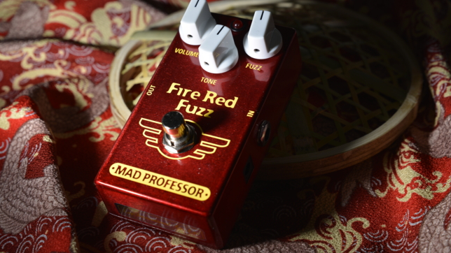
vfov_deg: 16.3
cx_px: 224
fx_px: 885
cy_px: 122
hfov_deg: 28.6
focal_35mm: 74
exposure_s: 1/60
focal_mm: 70
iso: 100
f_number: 8
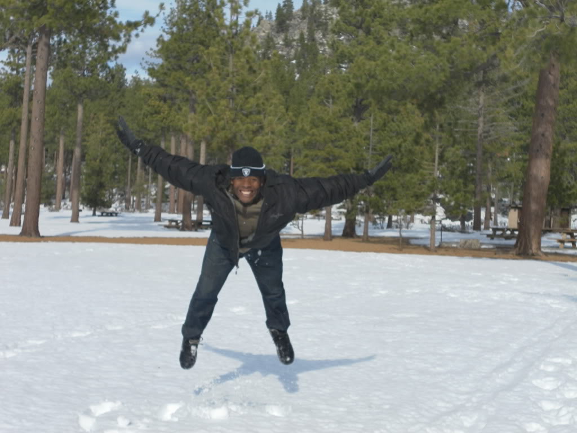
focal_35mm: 66
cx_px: 288
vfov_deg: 22.3
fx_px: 1100
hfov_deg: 29.4
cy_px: 216
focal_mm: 11.7
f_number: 5.3
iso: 80
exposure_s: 1/500
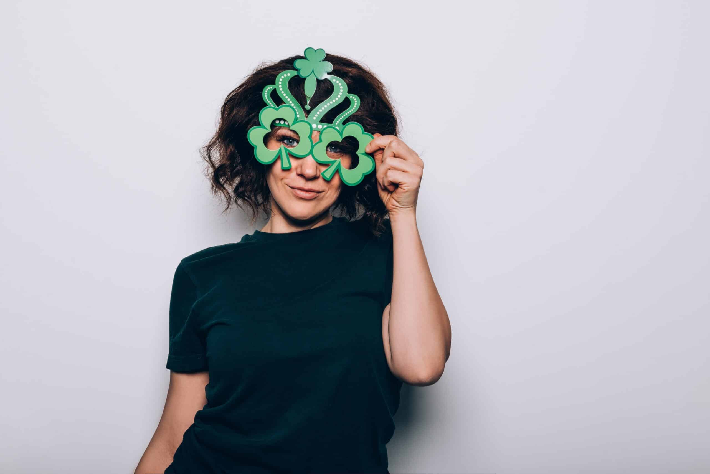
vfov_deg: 24.2
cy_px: 237
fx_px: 1105
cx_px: 355
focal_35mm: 56
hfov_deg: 35.6
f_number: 9
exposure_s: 1/160
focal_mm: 56
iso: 100
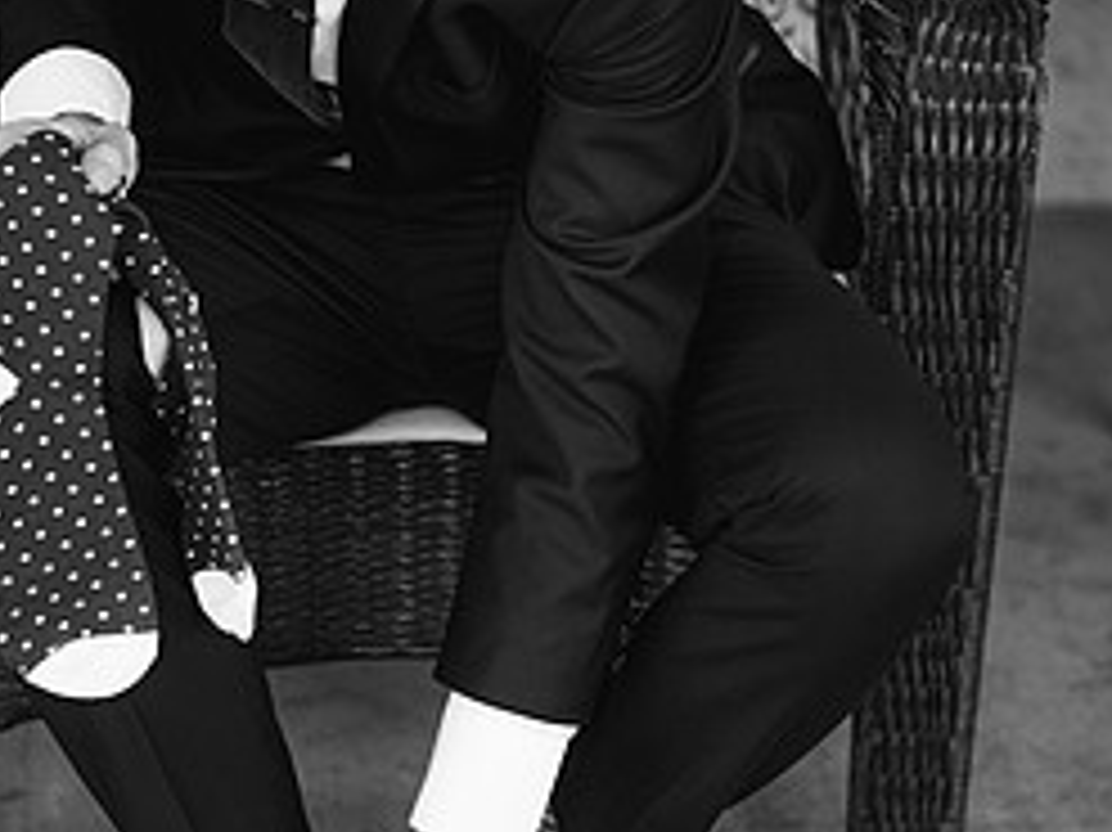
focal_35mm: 118
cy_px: 555
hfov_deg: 16.7
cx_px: 531
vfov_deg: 12.5
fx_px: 3789
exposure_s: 1/160
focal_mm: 50
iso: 64
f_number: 1.8
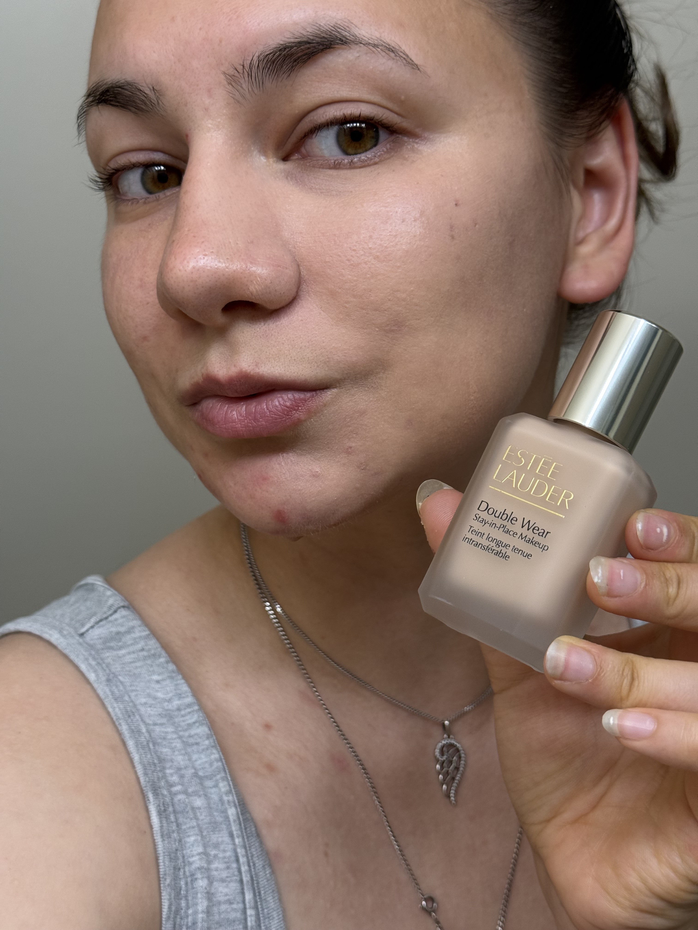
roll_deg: +1.7
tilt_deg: -16.5
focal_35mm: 48
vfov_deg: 39.7
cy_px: 465
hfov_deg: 30.3
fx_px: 1291
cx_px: 349
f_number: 1.78
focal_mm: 6.76
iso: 80
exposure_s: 1/120
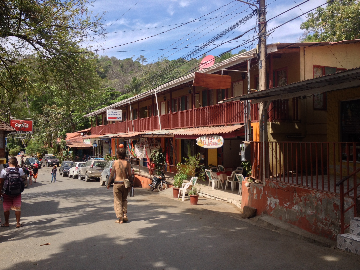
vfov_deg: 40.7
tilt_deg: -3.2
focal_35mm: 35
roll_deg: +0.7
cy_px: 135
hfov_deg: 52.6
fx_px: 364
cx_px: 180
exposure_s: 1/1022
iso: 50
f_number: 2.4
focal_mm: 4.28
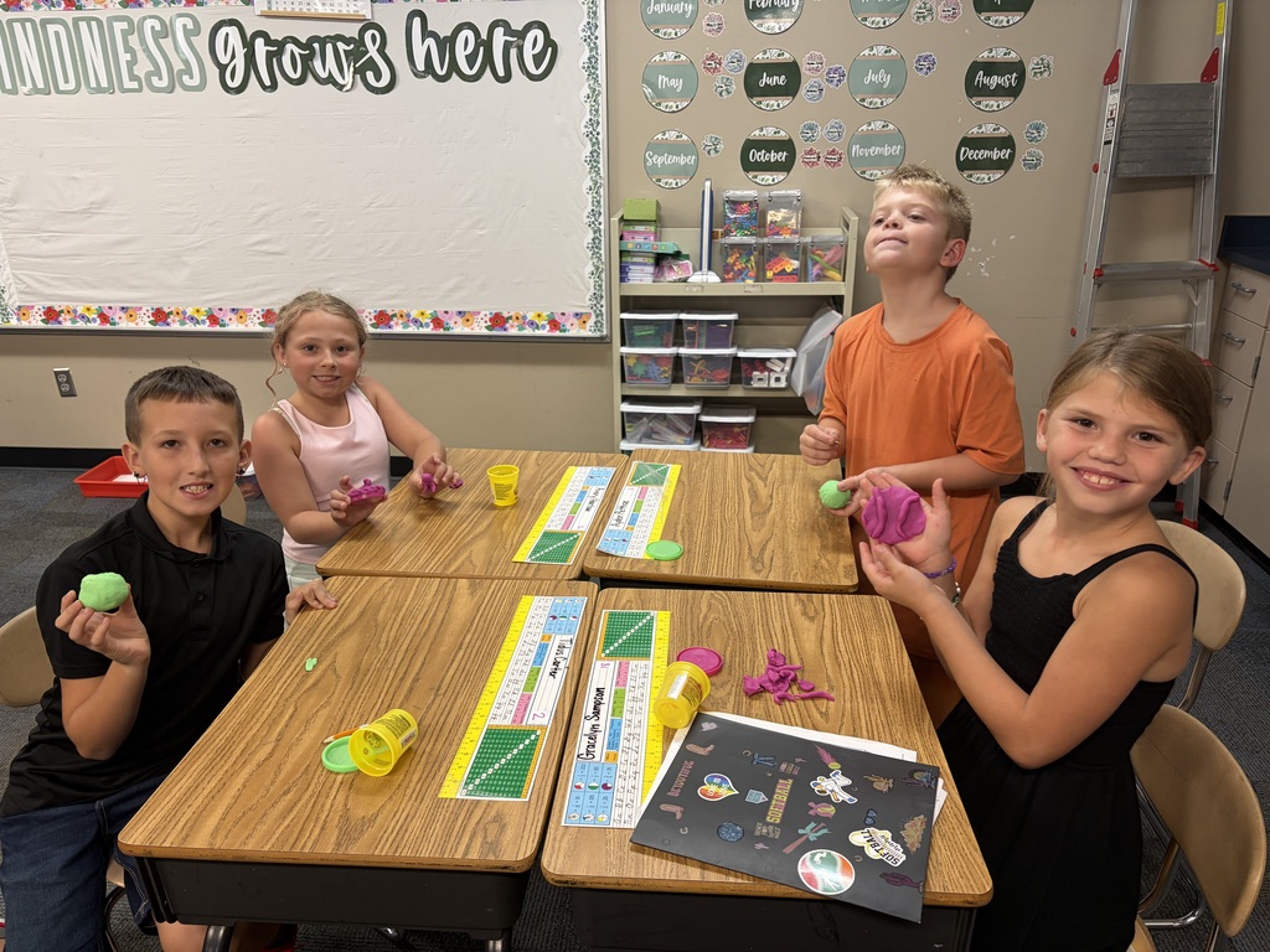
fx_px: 954
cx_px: 635
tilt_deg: -21.4
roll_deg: +1.4
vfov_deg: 53.1
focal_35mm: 26
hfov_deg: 67.3
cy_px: 476
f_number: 1.6
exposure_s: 1/60
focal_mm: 5.96
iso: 80
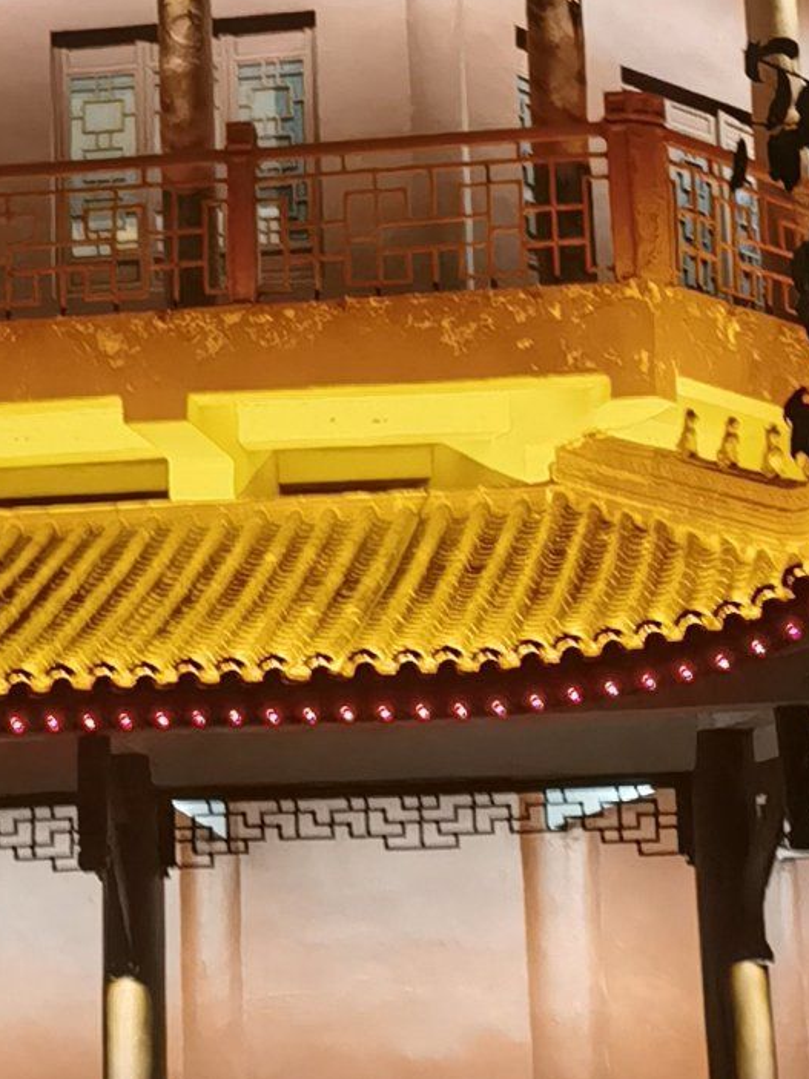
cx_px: -115
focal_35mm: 136
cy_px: -70
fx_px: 4239
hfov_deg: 10.7
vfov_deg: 14.2
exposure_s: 1/50
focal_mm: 6.67
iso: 160
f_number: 1.9
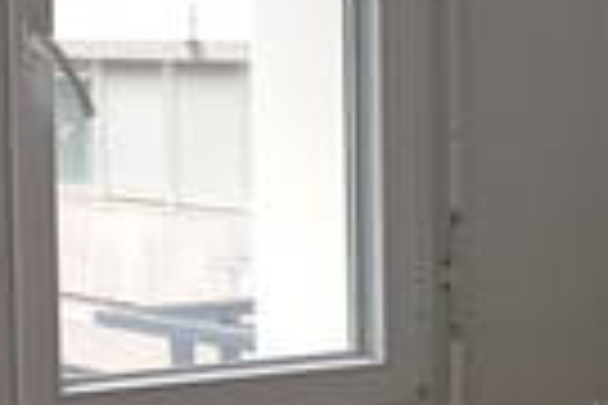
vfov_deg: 8.1
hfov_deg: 11.9
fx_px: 2871
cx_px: -77
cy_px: 256
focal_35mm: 170
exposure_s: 1/50
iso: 119
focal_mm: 4.25
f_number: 1.8
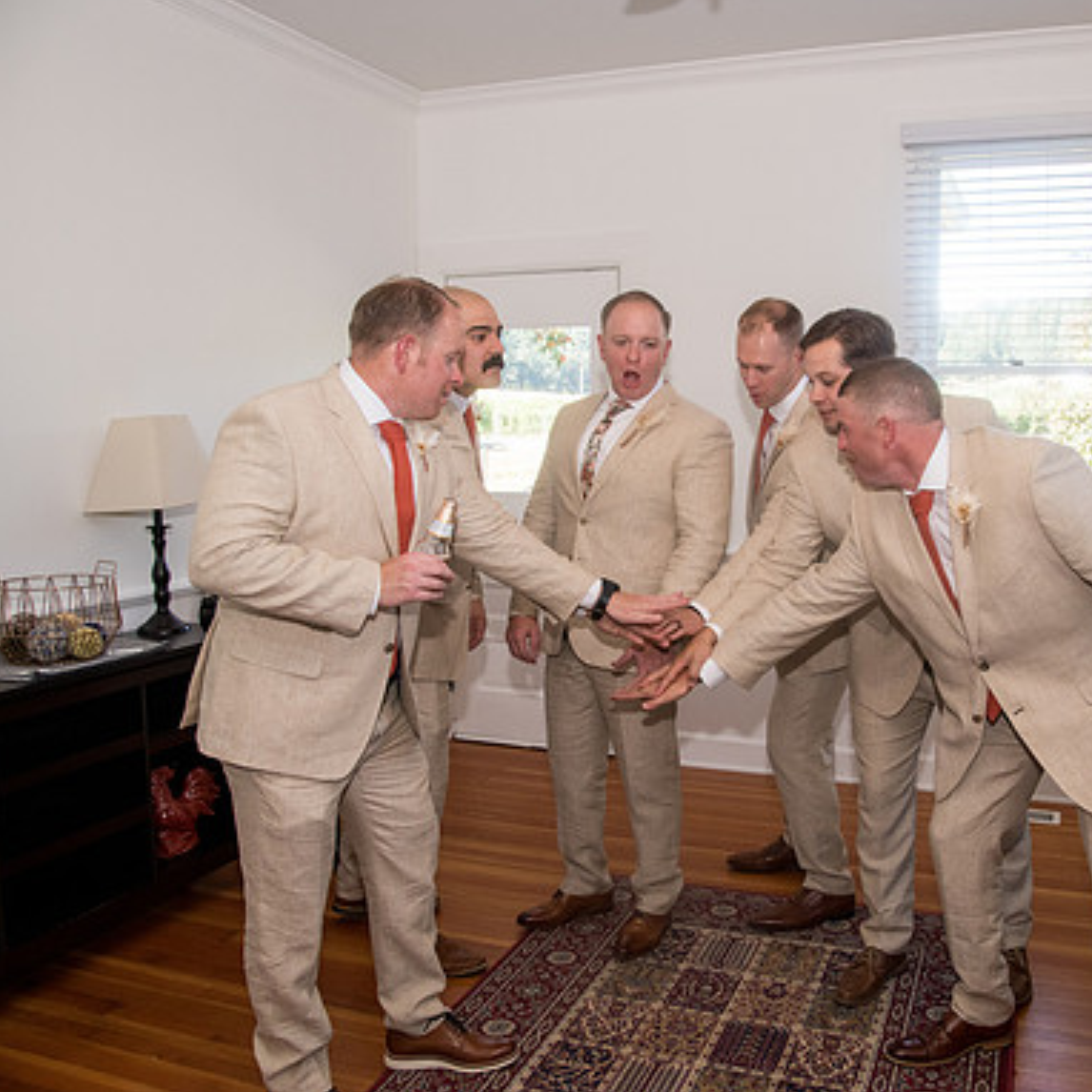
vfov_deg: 52.5
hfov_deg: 52.0
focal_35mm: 31
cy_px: 545
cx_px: 677
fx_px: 1106
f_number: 4.5
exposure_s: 1/500
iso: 1000
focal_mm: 24
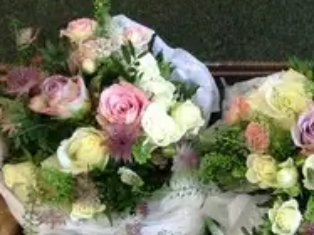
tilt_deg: -74.6
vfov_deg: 10.5
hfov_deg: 13.6
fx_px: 1260
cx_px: 432
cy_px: 263
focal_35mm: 139
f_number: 2.4
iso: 50
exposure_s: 1/30
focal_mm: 4.28
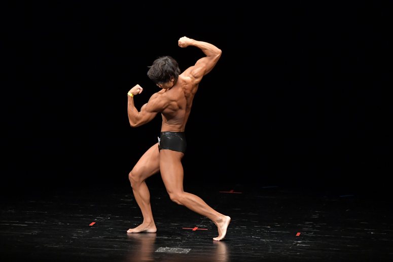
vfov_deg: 5.4
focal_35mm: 255
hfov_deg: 8.1
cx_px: 196
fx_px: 2782
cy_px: 131
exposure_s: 1/400
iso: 4000
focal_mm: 170
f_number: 5.6
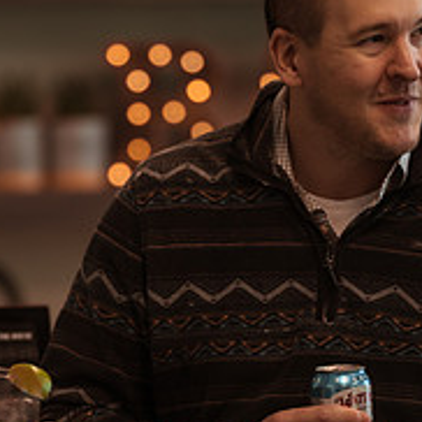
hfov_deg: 4.8
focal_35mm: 366
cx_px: 139
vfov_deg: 4.8
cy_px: 256
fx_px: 5048
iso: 200
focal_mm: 135
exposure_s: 1/320
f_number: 1.8
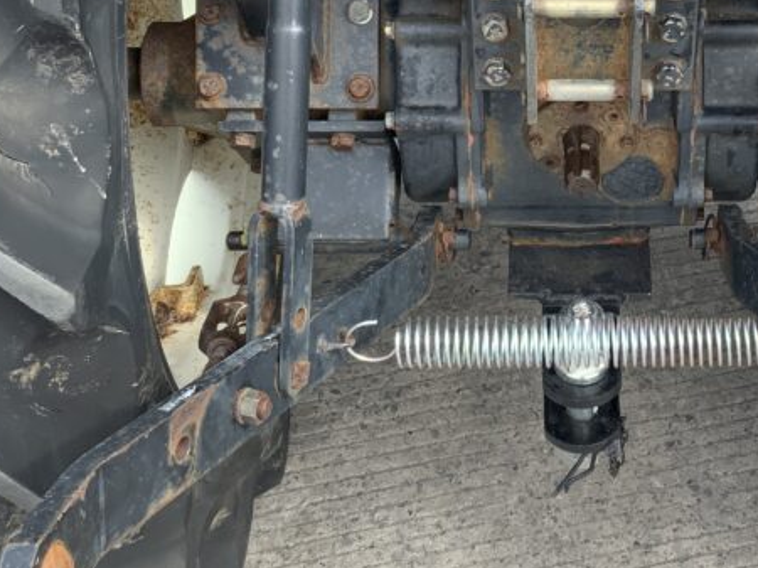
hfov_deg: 28.8
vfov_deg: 22.0
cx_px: 596
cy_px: 147
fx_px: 1444
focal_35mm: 66
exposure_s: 1/281
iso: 16
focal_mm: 3
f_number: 1.8
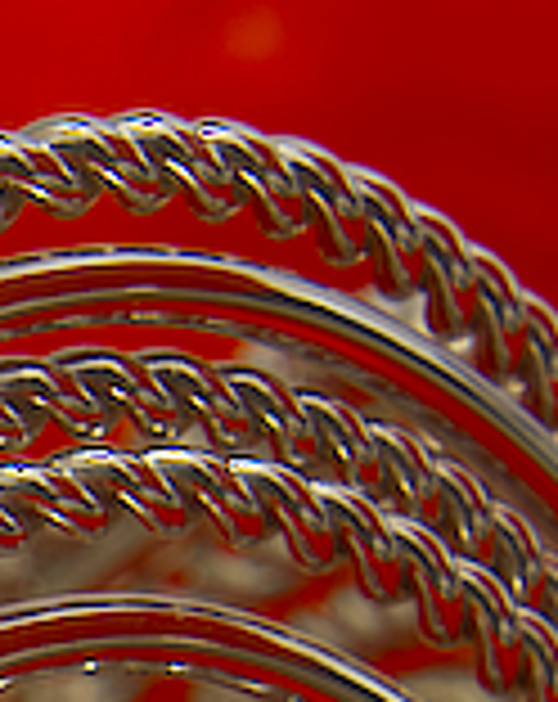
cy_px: 1498
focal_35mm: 1075
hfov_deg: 1.4
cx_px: -954
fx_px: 22279
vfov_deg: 1.8
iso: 125
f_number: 20
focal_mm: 116
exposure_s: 15
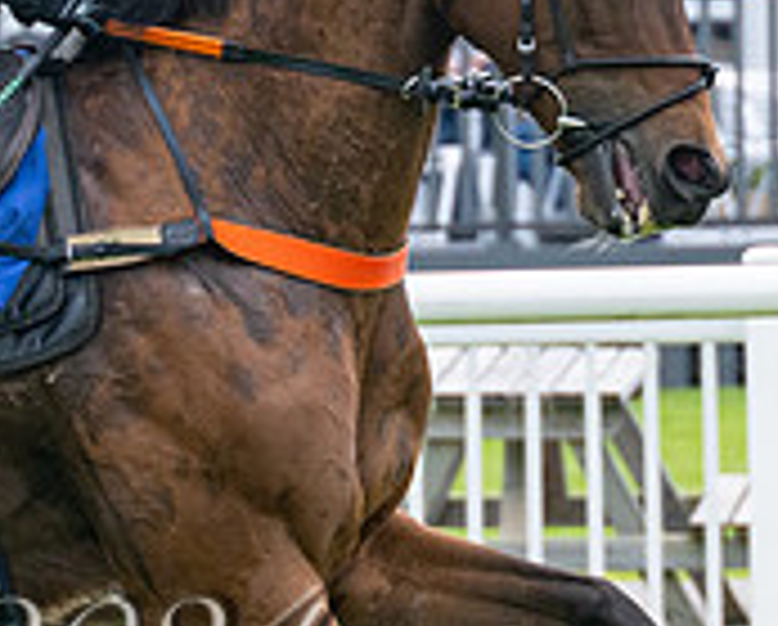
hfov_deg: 3.4
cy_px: 276
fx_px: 13262
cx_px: 145
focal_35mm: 575
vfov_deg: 2.7
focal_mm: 98
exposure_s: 1/1000
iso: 400
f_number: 4
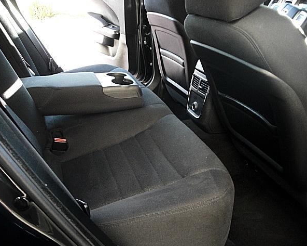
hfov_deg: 47.9
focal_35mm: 38
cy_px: 123
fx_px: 345
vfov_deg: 39.1
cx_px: 144
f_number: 2.8
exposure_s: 1/80
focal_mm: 6.3
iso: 400
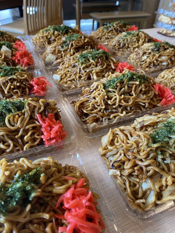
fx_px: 175
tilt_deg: -37.8
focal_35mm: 26
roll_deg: -0.8
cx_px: 88
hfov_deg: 53.1
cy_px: 116
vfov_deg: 67.3
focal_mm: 4.25
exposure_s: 1/100
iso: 125
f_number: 1.8
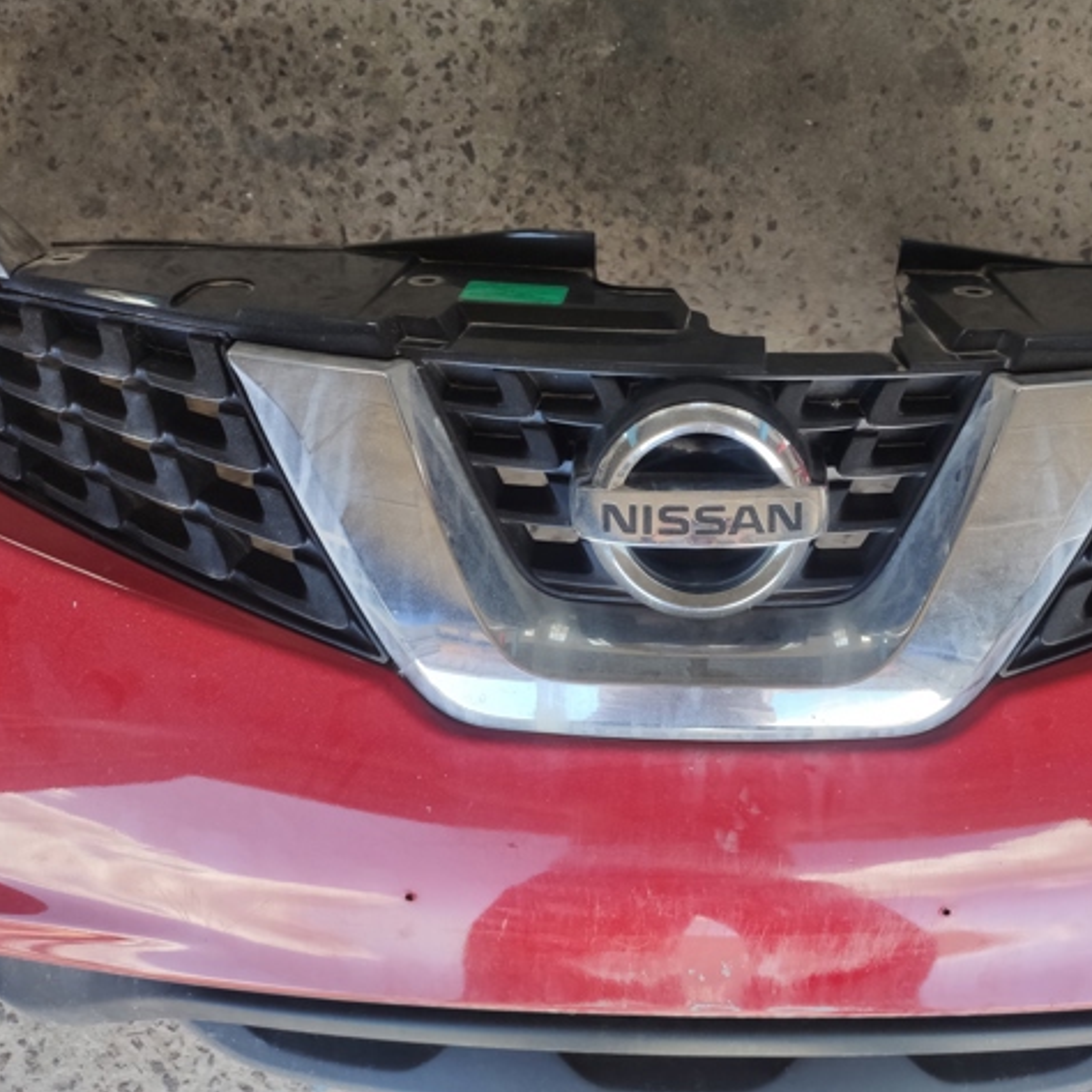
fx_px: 1106
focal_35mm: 31
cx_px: 680
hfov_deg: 52.0
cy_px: 546
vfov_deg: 52.5
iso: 112
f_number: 1.75
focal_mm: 4.75
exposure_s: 1/181
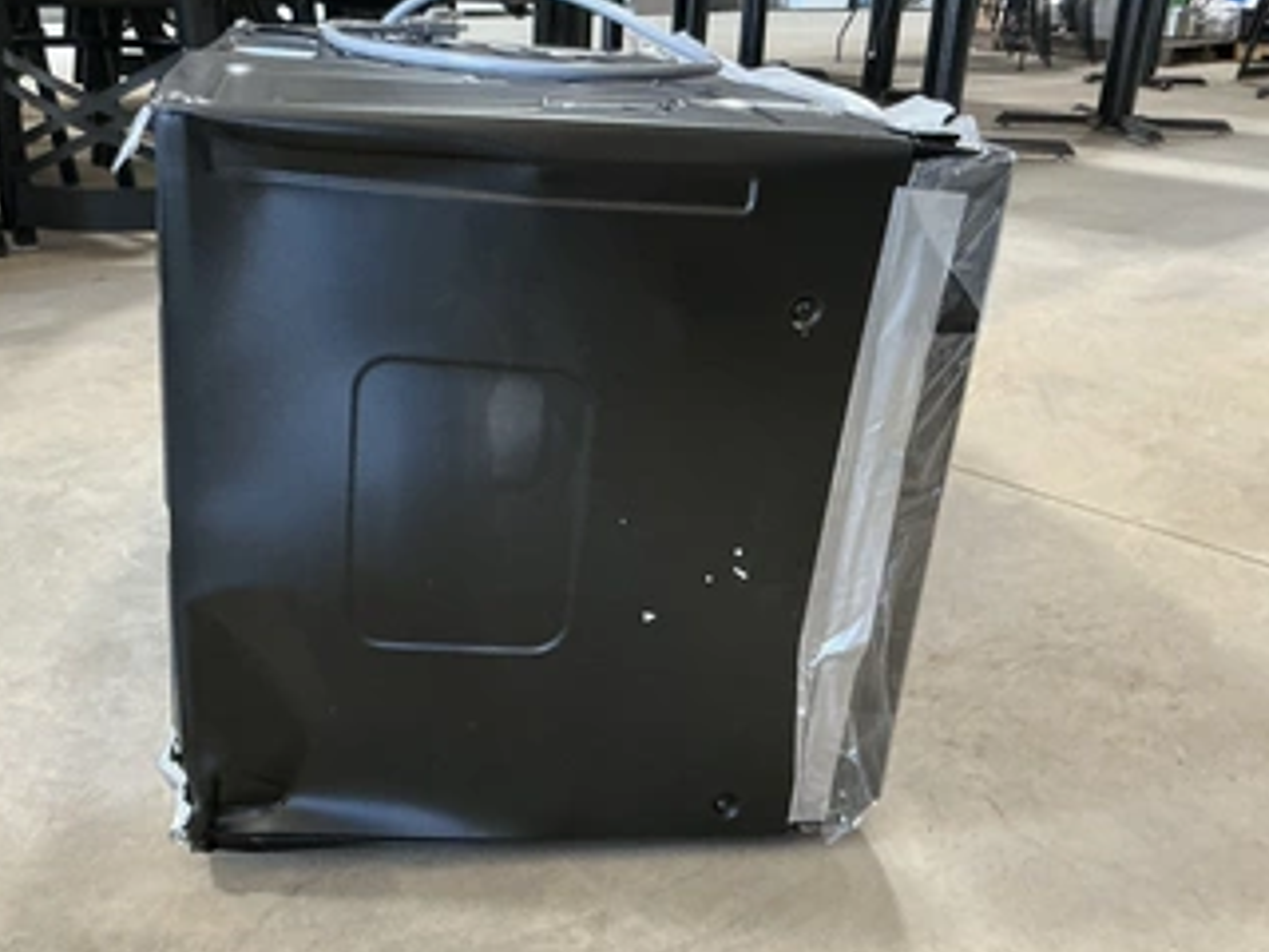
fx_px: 1283
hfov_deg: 52.4
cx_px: 543
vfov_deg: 40.6
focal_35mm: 35
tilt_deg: -25.4
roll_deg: -0.8
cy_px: 539
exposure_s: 1/60
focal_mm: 3
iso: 200
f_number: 1.8
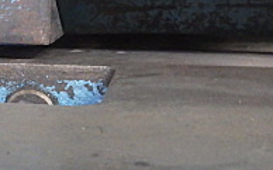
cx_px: -34
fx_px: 729
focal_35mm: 98
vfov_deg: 13.3
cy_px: 77
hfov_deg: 20.2
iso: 800
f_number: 3.5
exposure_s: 1/45
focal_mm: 5
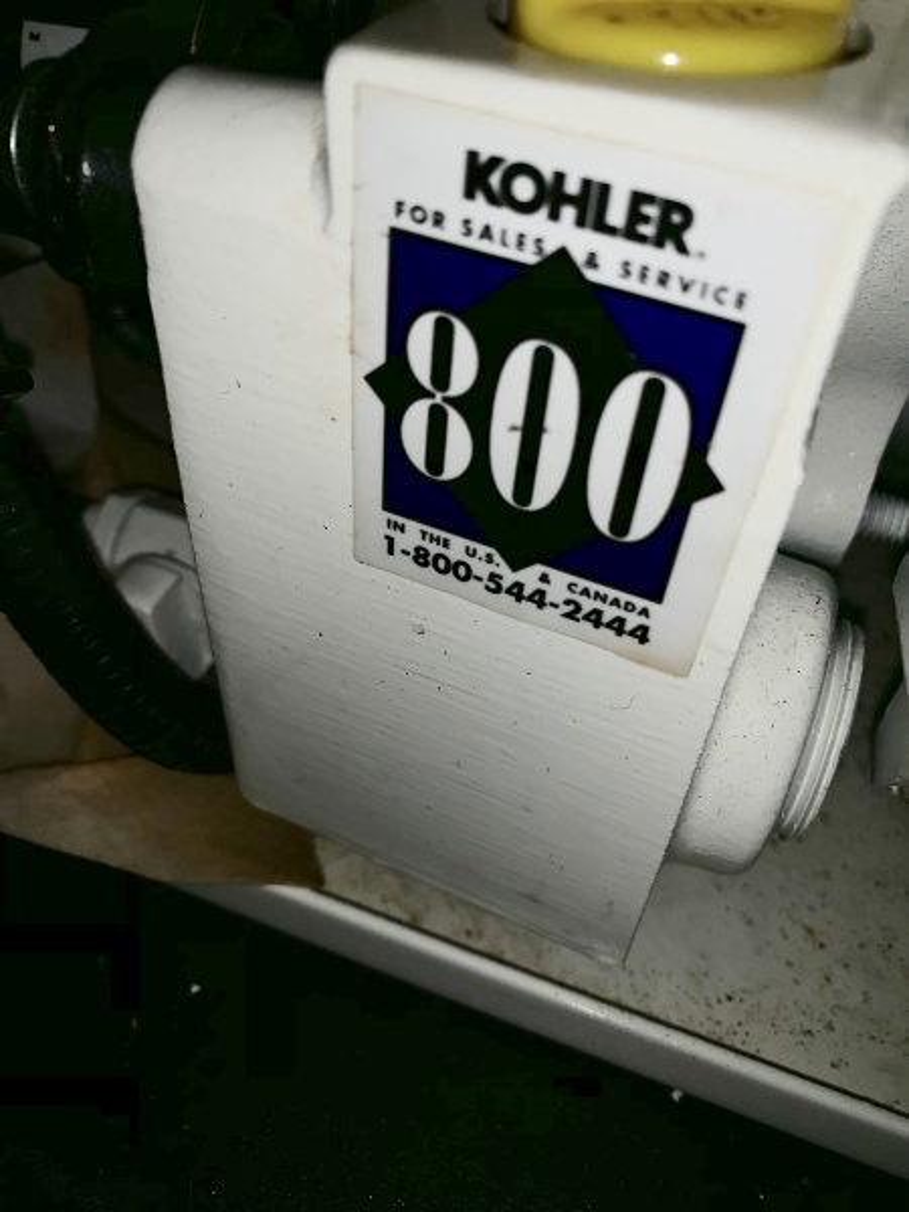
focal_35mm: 26
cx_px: 454
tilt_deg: -42.1
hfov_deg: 53.1
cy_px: 606
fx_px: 910
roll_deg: -3.7
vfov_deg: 67.3
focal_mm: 4.25
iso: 25
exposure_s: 1/74
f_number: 1.8
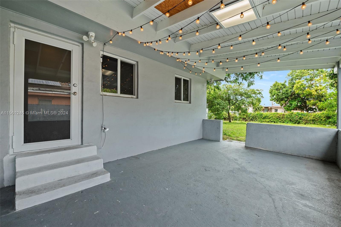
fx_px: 133
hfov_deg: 104.2
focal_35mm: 14
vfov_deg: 81.2
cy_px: 114
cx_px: 170
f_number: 8
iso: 200
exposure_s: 1/60
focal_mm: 14
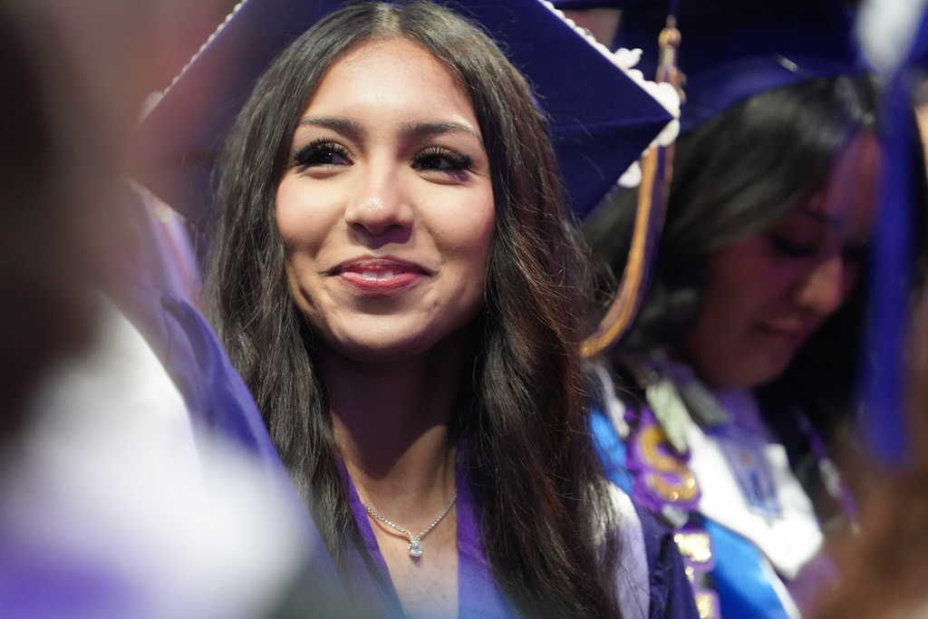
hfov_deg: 10.4
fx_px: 5104
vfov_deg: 6.9
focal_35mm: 198
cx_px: 464
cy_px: 310
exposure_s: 1/200
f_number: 4
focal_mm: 198
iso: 10000
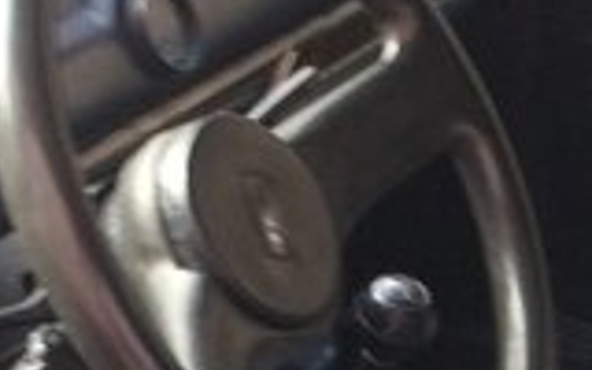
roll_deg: -3.2
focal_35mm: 127
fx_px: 2049
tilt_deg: -32.8
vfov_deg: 9.9
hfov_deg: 16.0
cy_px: 601
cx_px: 622
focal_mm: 4.15
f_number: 2.2
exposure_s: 1/33
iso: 64
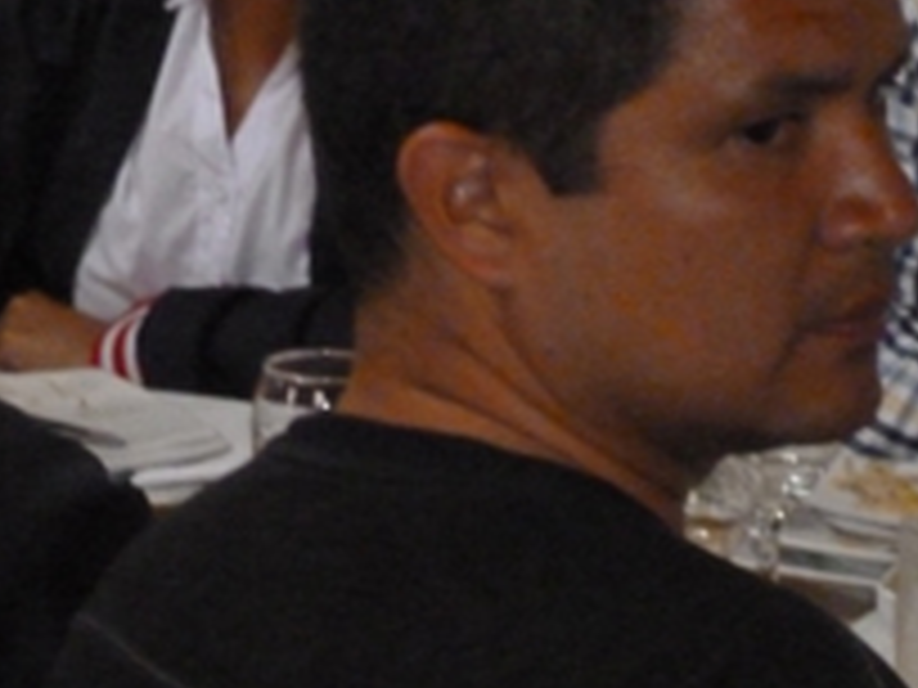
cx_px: -189
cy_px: 7
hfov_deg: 7.6
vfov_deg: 5.7
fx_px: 6869
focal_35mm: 259
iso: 1000
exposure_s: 1/60
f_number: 6.2
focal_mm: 17.5
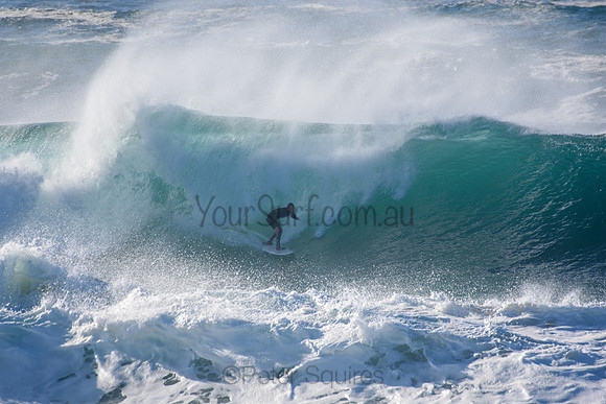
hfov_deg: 2.7
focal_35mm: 750
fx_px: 12627
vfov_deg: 1.8
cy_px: 202
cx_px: 303
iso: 360
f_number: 5.6
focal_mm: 500
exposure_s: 1/2000
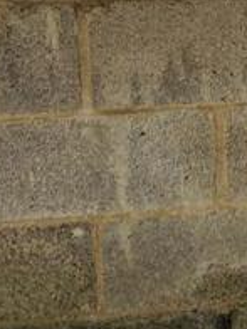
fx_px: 647
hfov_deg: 19.3
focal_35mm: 68
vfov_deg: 17.2
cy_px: -381
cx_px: 356
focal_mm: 2.2
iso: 50
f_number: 2.2
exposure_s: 1/1238
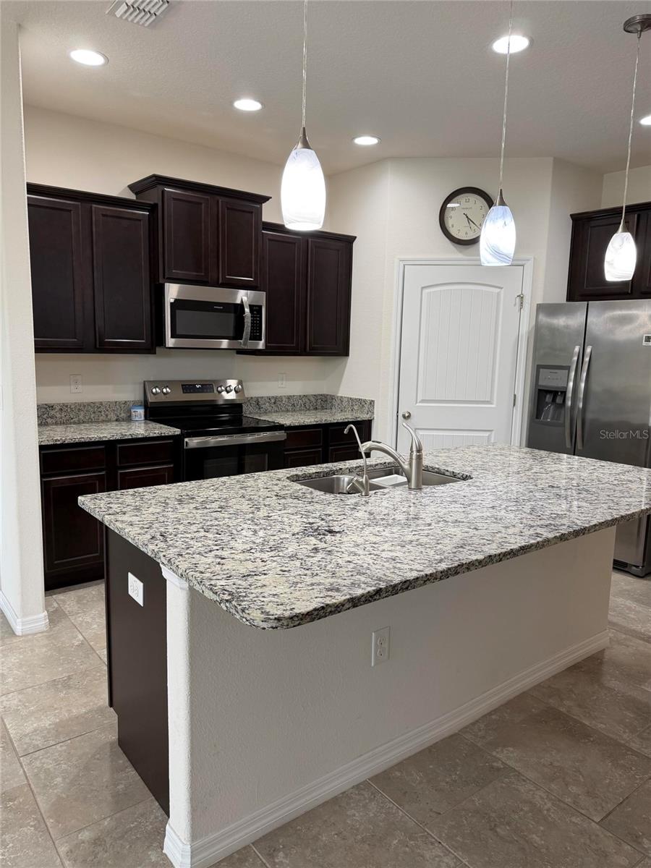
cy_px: 434
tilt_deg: -7.6
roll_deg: -2.0
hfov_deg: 56.8
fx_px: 602
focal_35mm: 24
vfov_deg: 71.6
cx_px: 326
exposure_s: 1/60
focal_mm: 6.76
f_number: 1.78
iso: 125
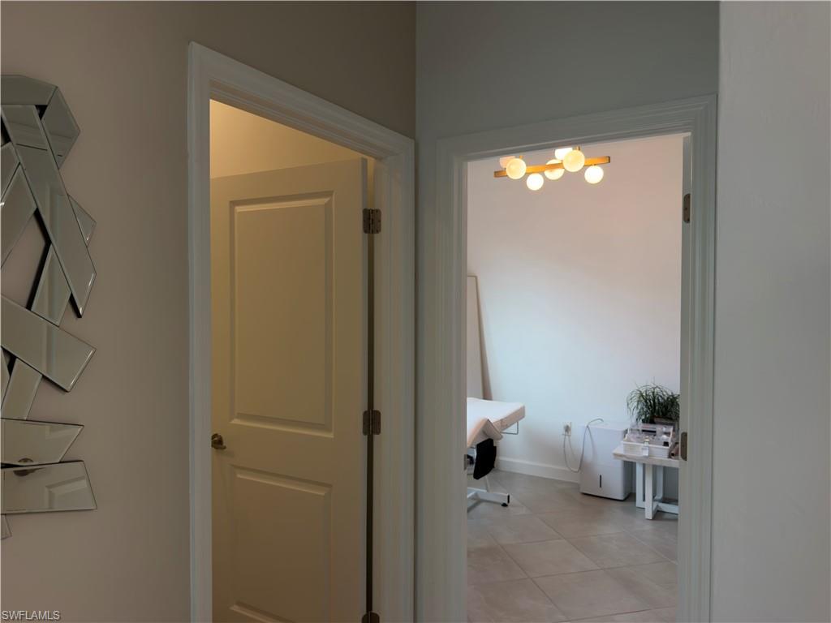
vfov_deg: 56.8
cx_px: 416
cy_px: 312
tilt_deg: -1.4
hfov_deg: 71.6
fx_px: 576
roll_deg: +0.0
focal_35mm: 24
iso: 125
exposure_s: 1/194
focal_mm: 6.76
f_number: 1.78
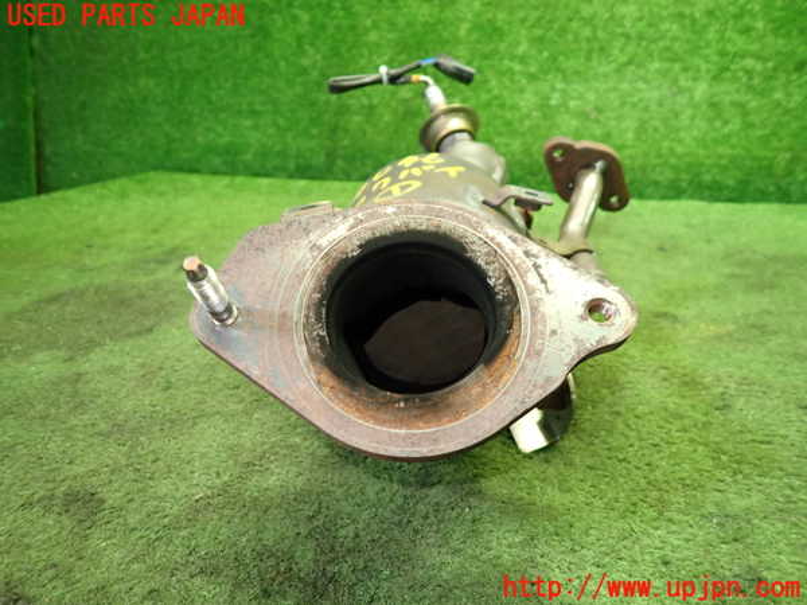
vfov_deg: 54.9
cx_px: 404
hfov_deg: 69.4
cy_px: 302
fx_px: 583
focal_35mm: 25
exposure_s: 1/30
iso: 250
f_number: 2
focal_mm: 4.5
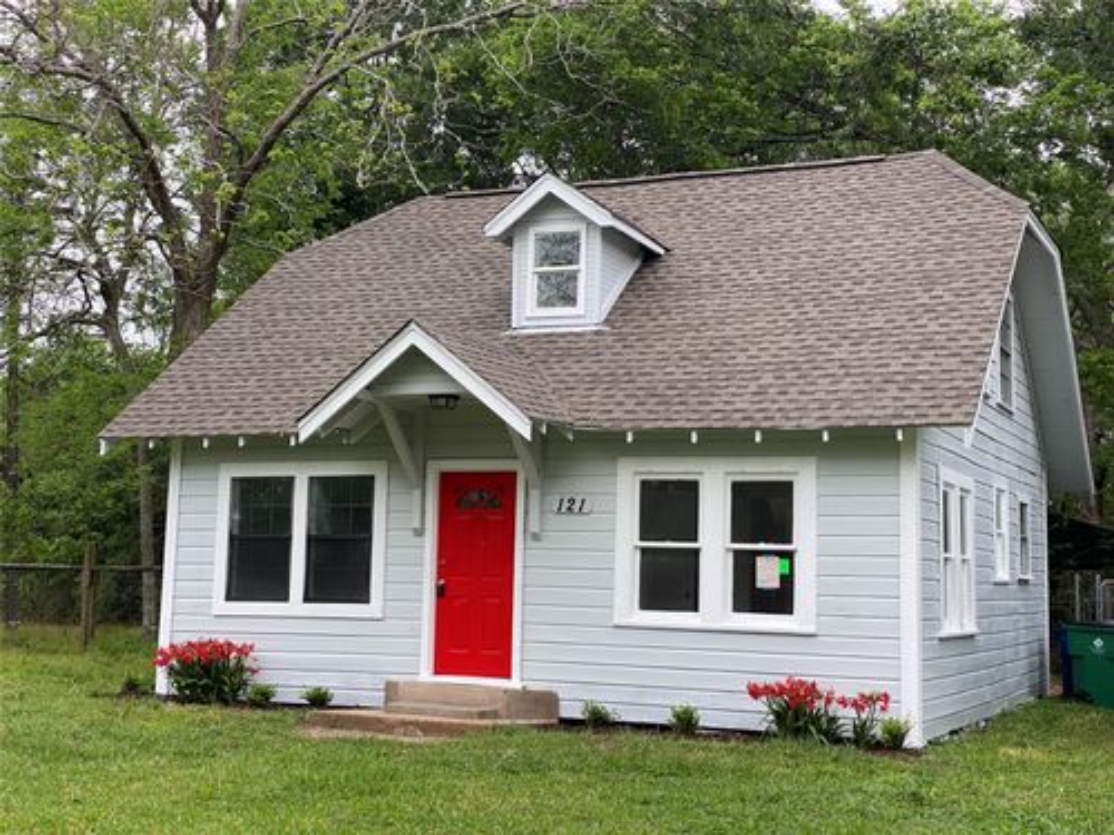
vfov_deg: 28.0
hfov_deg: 36.8
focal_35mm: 52
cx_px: 557
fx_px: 1673
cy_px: 418
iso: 25
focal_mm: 6
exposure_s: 1/122
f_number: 2
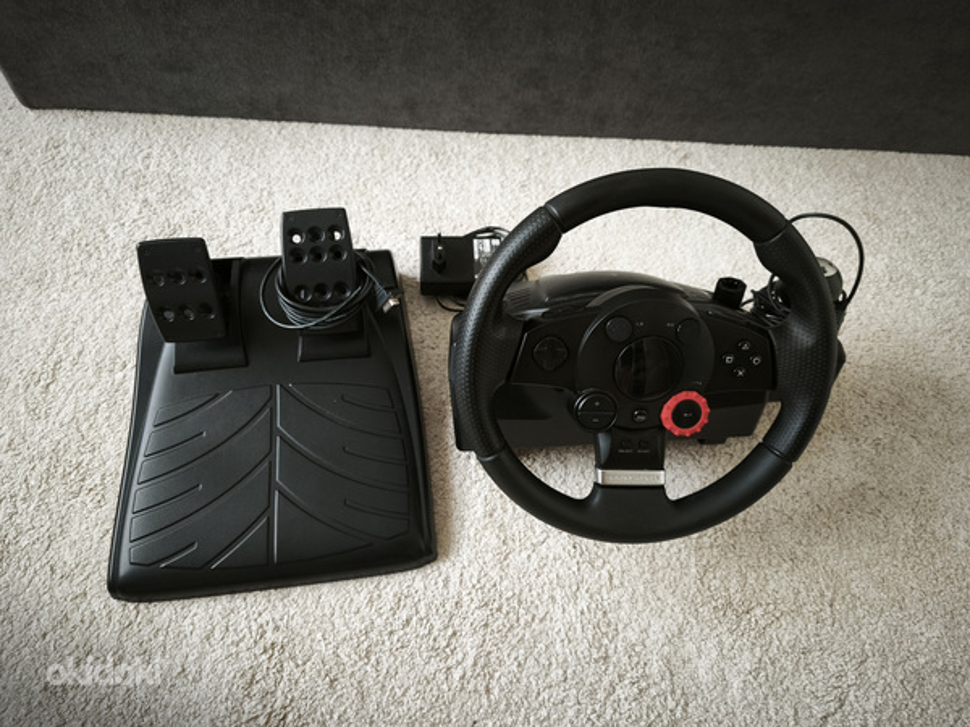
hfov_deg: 73.9
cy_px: 364
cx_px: 485
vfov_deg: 58.9
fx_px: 644
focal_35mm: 23
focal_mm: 5.35
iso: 640
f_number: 1.7
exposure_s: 1/40
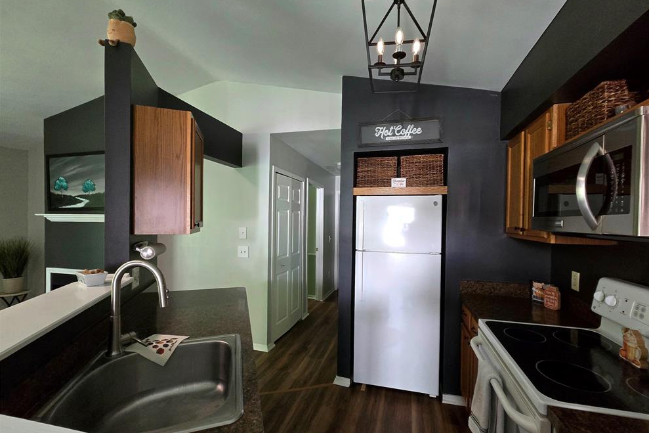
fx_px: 252
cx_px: 335
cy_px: 227
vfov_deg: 81.1
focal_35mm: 14
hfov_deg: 104.2
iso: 640
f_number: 2.2
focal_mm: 2.2
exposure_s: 1/60.2
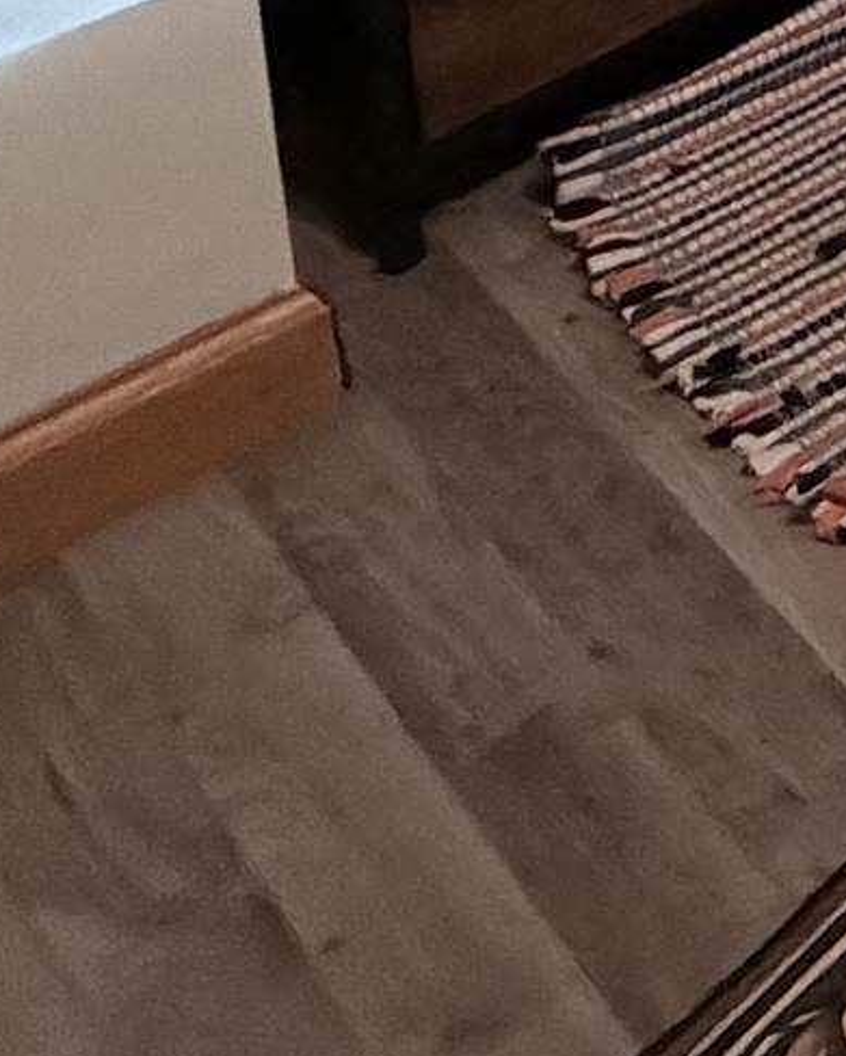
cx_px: 2356
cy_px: -1251
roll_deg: -1.6
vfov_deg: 15.7
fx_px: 2689
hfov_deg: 11.9
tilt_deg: -8.8
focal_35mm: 86
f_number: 2.2
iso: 640
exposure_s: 1/60
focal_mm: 2.22
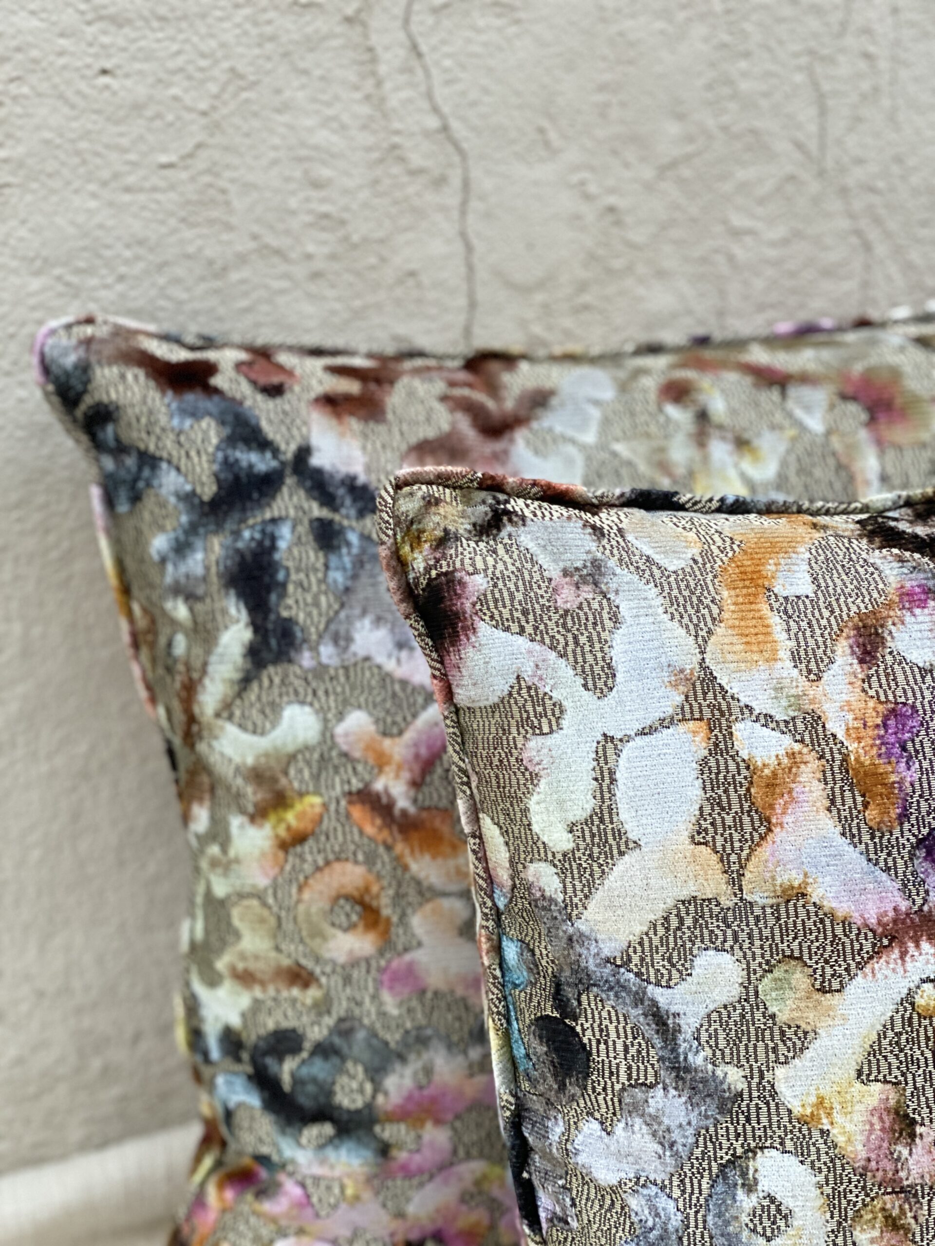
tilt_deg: -21.5
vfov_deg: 36.8
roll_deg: -0.5
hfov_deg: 28.0
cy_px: 623
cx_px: 468
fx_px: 1873
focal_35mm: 52
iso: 250
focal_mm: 6
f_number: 2
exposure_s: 1/74
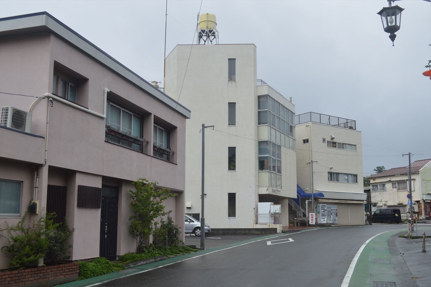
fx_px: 467
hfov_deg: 49.6
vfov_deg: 34.2
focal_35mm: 39
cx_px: 216
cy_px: 144
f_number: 8
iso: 400
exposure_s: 1/250
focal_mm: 26
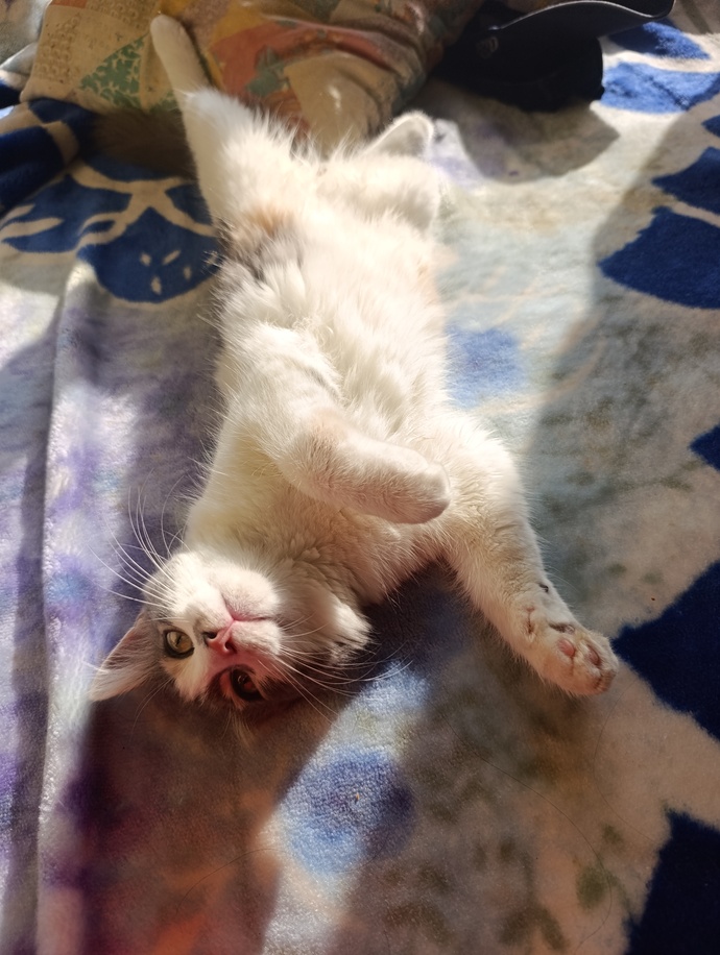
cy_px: 478
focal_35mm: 23
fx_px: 636
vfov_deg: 73.8
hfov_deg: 59.0
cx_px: 360
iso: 50
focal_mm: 6.14
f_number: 1.6
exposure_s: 1/283
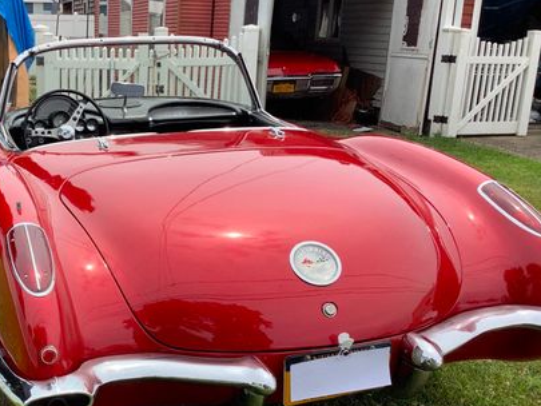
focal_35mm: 49
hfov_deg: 37.9
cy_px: 270
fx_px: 766
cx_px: 135
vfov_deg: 29.5
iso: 25
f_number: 2.4
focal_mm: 3.3
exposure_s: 1/769
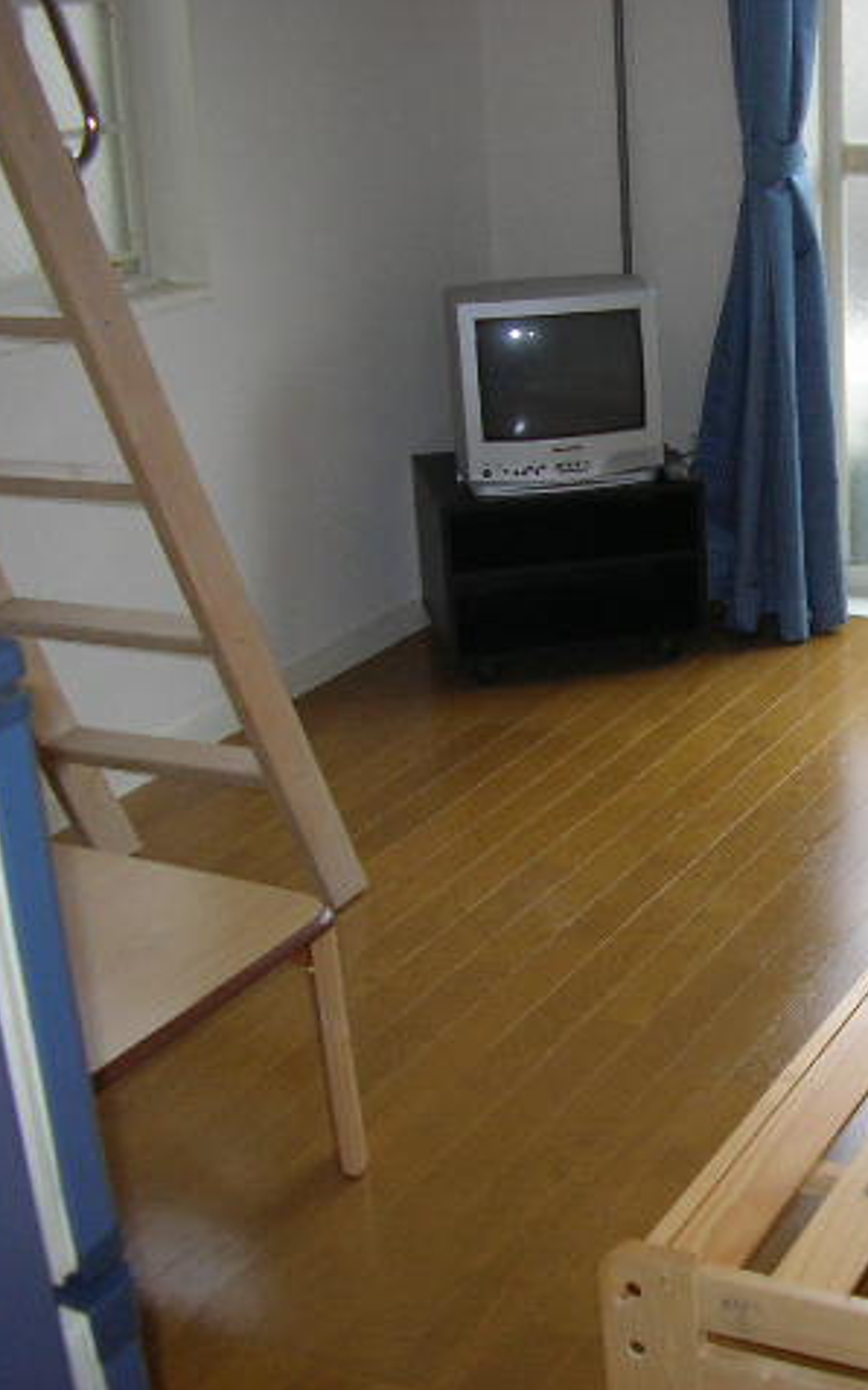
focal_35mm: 54
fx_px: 2044
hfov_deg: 23.1
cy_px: 694
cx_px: 851
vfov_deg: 37.5
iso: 100
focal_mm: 5.8
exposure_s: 1/50.2
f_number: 2.9
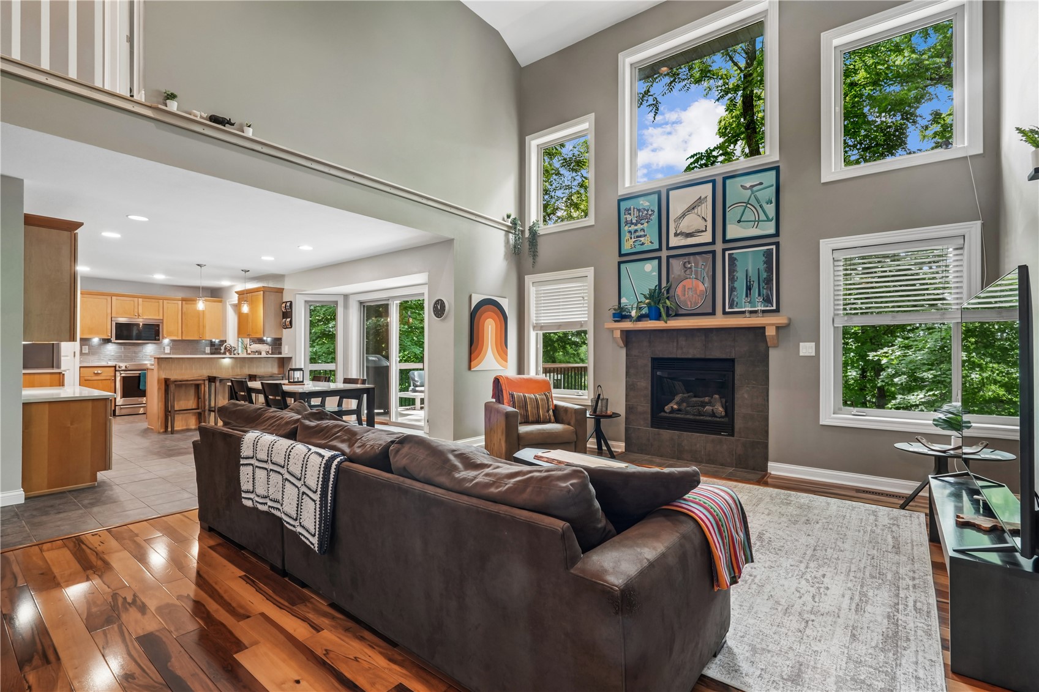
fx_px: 462
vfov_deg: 73.7
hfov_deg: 96.7
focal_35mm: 16
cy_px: 346
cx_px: 520
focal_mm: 16
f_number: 10
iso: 640
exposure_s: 1/6
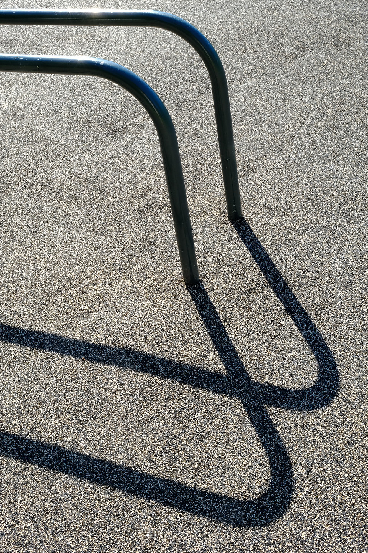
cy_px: 276
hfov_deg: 28.6
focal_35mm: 47
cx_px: 184
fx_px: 721
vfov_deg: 41.9
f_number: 20
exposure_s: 1/20
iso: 200
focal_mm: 31.5
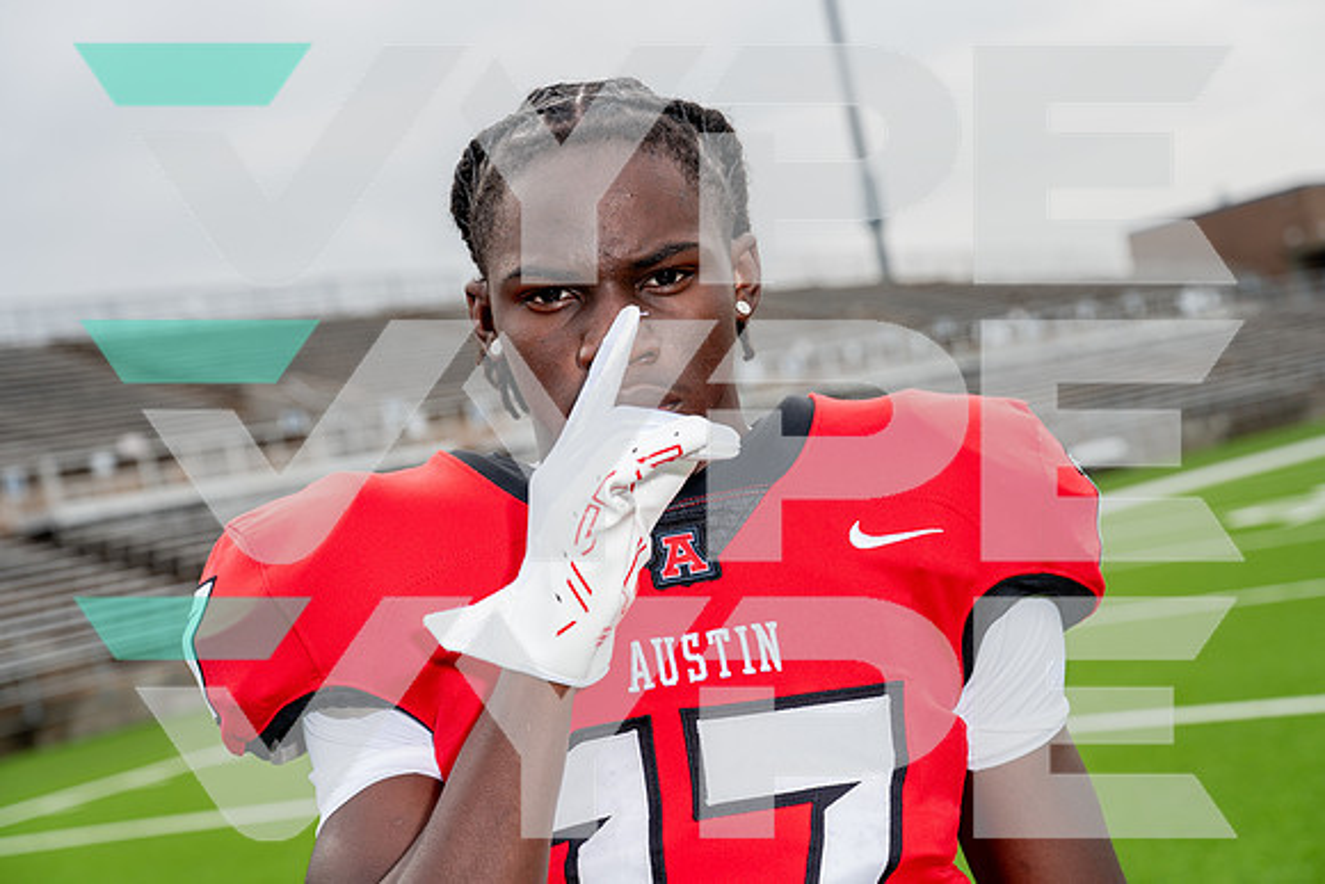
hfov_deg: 35.0
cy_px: 442
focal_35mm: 57
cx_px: 662
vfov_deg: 23.8
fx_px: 2098
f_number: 5
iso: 100
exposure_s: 1/250
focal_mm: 57
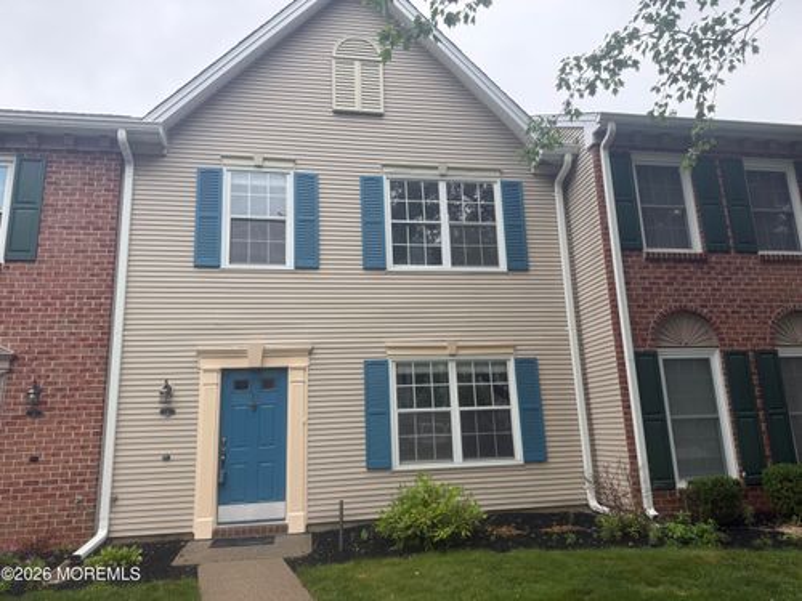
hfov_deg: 71.6
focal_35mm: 24
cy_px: 300
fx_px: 556
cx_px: 401
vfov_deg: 56.8
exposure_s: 1/955
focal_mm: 6.76
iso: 100
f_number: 1.78
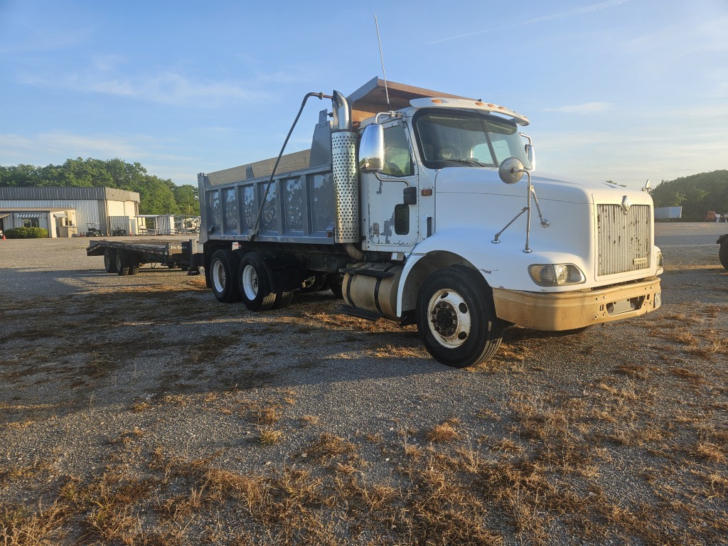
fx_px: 484
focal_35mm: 23
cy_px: 273
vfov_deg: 58.9
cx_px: 364
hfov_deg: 73.9
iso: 25
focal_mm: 5.4
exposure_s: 1/515
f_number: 1.8
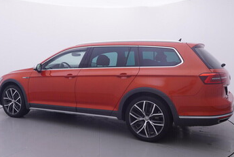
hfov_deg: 53.2
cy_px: 72
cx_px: 103
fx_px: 233
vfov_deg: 37.1
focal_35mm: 36
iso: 200
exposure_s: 1/80
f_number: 5
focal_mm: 15
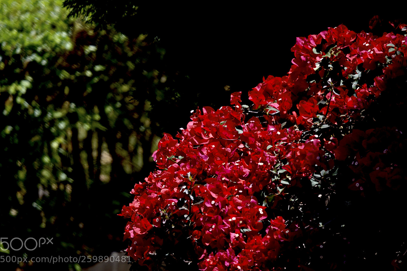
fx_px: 7606
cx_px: 211
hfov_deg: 3.1
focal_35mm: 673
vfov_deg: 2.0
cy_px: 130
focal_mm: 400
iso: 100
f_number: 6.3
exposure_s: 1/640
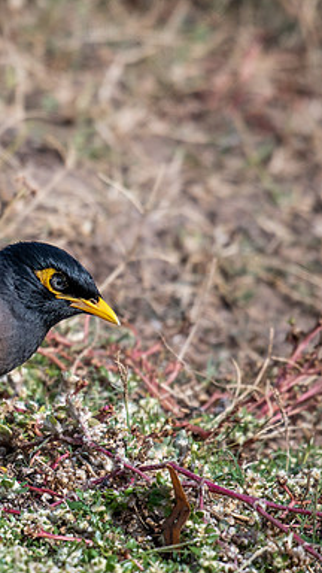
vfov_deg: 1.9
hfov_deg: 1.1
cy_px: 292
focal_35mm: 1138
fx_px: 17274
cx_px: -105
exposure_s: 1/1250
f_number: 5.6
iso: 220
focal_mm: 400
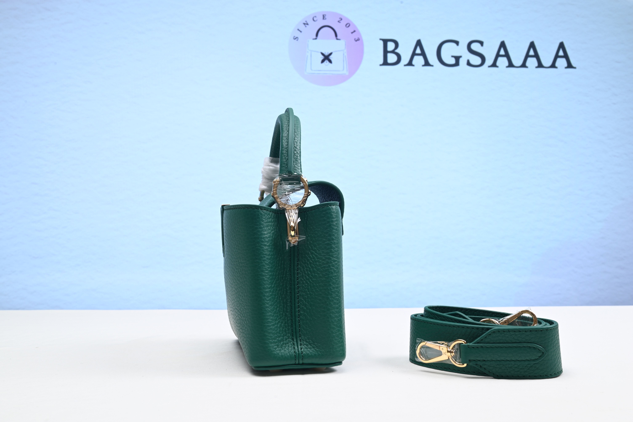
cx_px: 316
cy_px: 211
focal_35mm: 39
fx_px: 686
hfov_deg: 49.5
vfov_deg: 34.2
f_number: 16
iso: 100
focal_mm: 39
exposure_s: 1/2
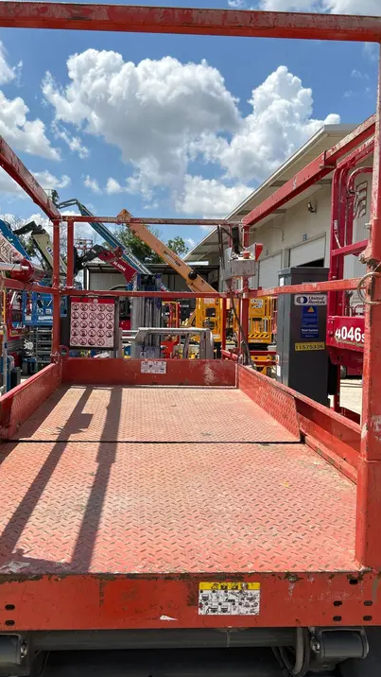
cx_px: 163
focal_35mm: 29
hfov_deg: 40.1
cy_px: 338
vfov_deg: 66.1
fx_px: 521
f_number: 1.5
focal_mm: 5.7
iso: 50
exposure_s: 1/5587
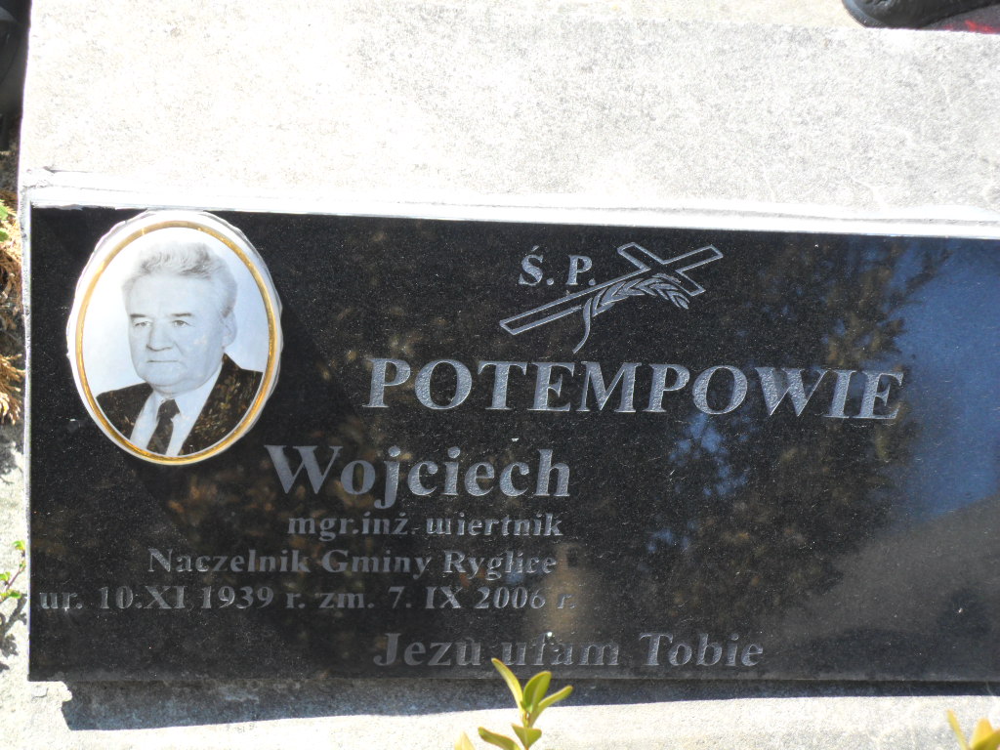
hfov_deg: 26.3
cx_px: 500
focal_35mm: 74
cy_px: 375
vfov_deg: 19.9
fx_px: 2138
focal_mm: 13.2
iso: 100
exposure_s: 1/180
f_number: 3.9
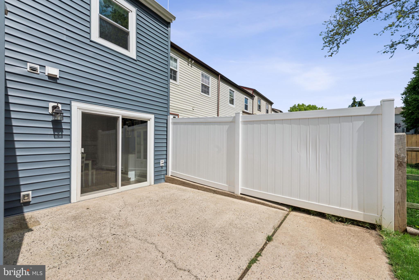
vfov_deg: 81.3
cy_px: 140
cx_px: 210
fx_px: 163
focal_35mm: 14
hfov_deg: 104.2
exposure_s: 1/1000
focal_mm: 14
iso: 100
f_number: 9
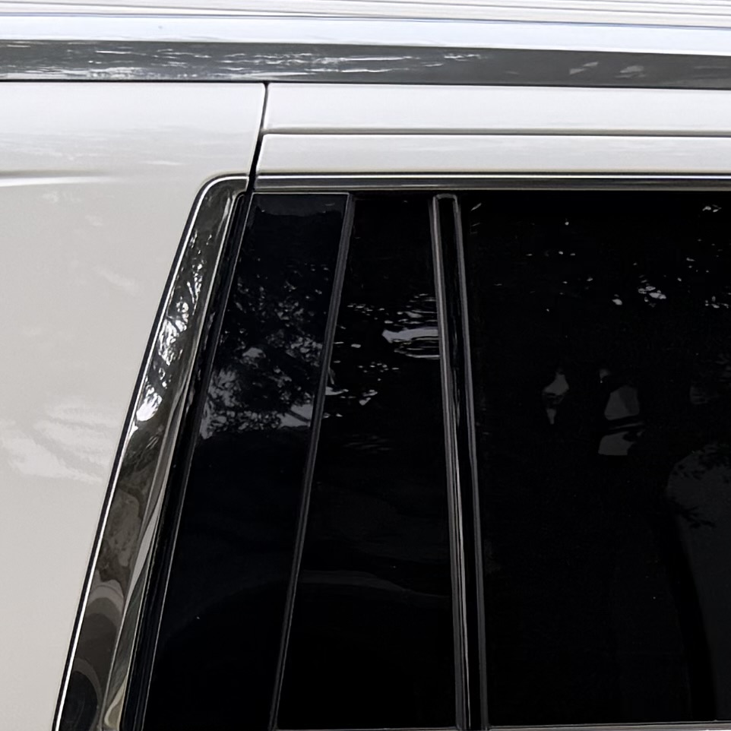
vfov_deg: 12.6
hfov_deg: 13.8
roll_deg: -0.7
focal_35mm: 126
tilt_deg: -20.6
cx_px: 578
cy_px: 1330
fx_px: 3010
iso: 80
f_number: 1.78
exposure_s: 1/1018
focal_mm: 6.76
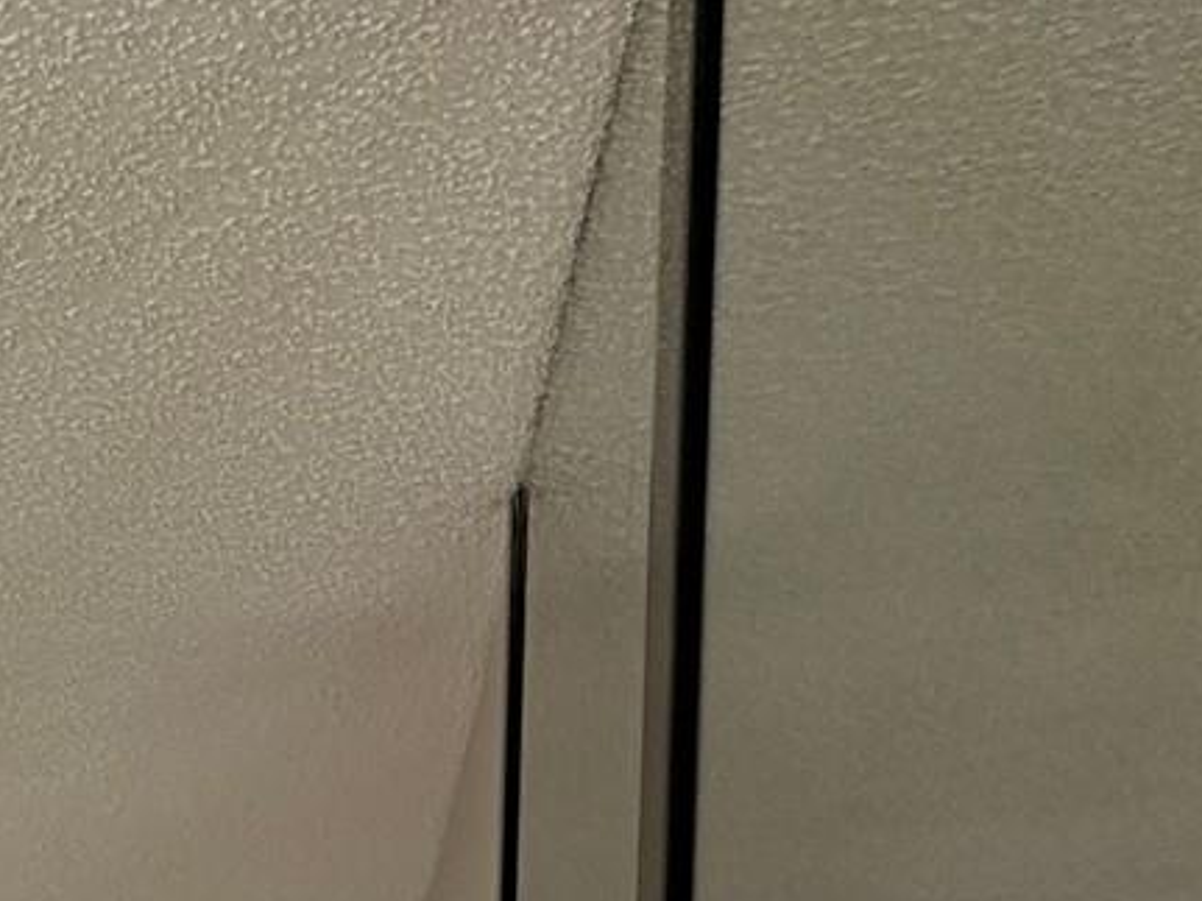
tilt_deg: -1.8
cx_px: -694
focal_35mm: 52
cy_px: 1621
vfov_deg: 20.2
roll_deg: -0.4
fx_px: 1805
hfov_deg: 25.4
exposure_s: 1/60
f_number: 2.2
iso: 160
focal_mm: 2.22
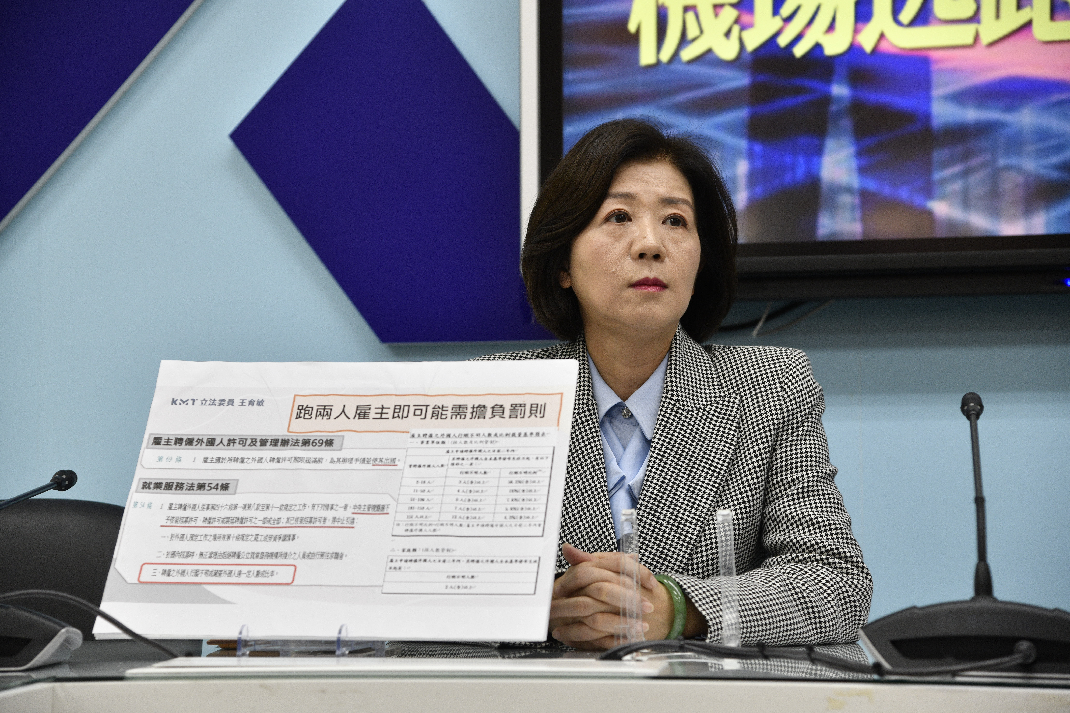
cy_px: 356
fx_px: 2526
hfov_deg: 23.9
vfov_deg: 16.1
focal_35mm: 85
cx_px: 535
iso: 800
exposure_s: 1/125
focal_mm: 85
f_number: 5.6
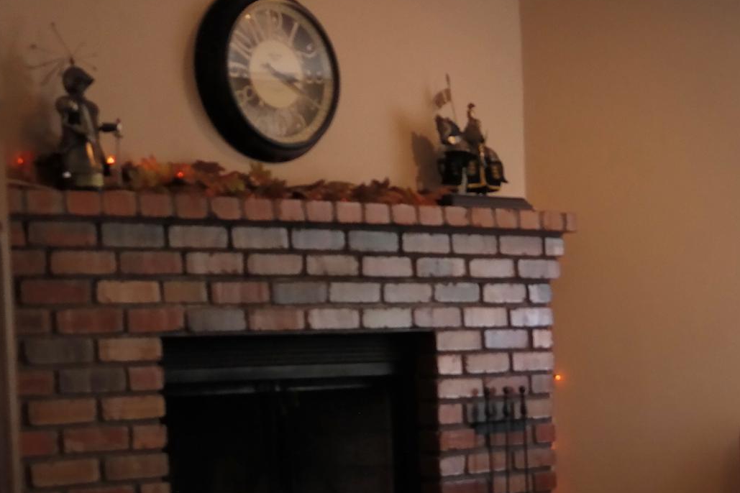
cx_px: 1016
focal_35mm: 105
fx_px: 2158
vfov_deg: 12.7
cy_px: 594
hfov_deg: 17.9
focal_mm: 24
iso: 200
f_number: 3.5
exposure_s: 1/80
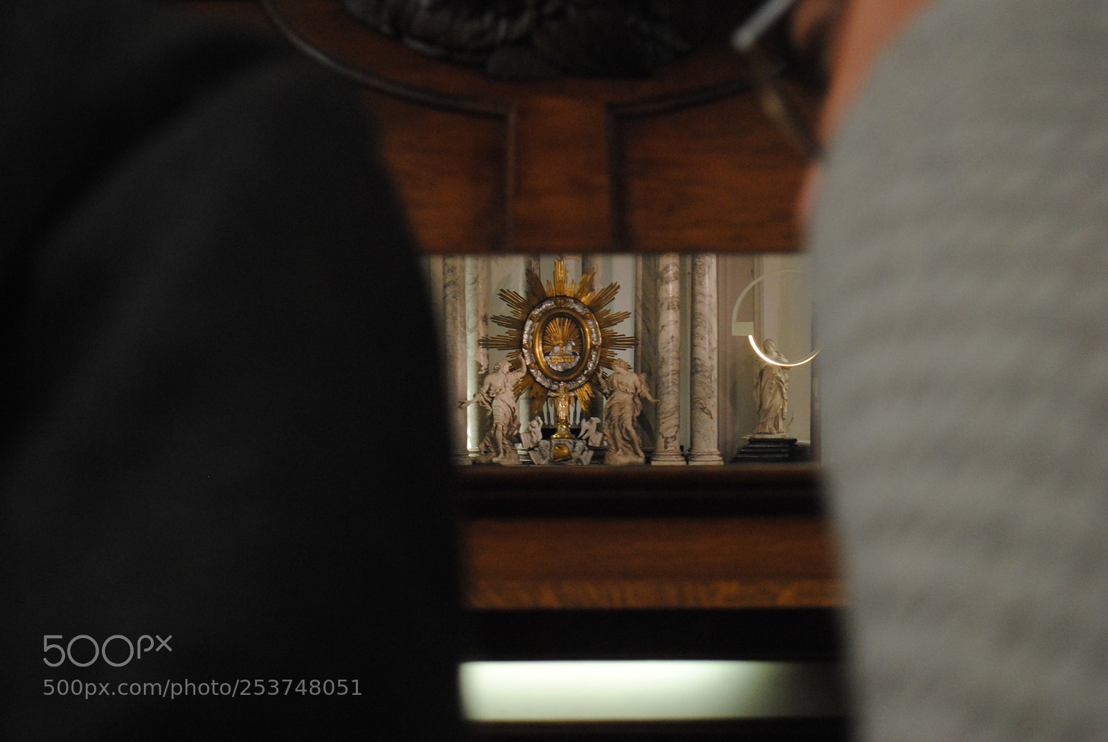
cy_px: 371
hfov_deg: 33.4
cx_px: 554
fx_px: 1849
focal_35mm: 60
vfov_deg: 22.7
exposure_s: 1/100
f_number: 5.3
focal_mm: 40
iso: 800
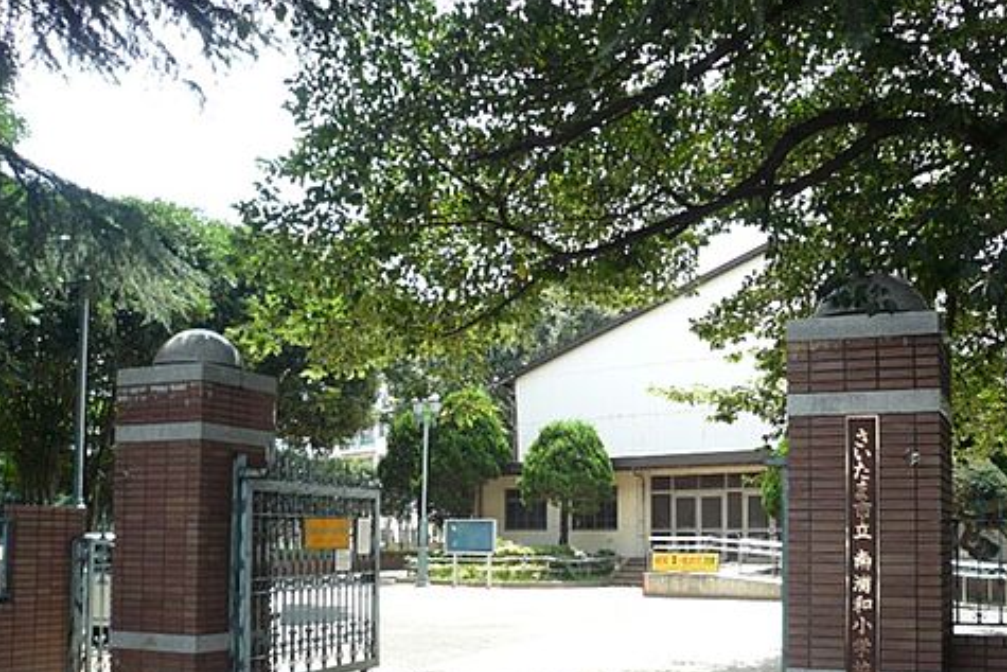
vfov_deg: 34.5
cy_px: 482
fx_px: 1063
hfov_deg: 50.3
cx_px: 611
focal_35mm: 38
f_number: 2.8
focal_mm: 4.6
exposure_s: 1/400
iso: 100
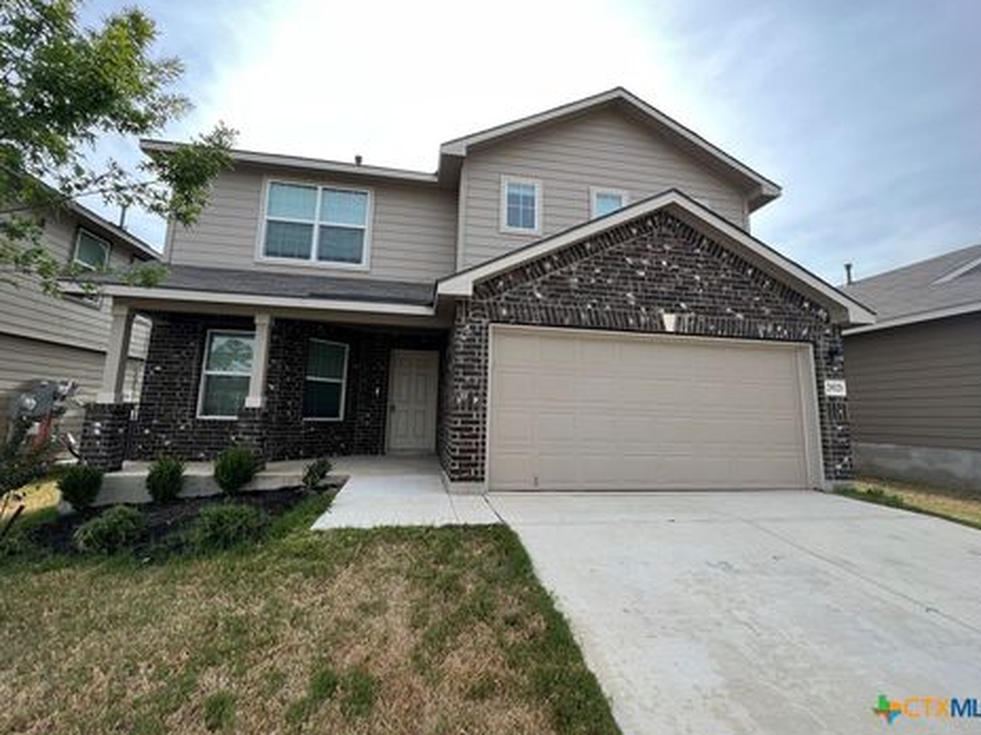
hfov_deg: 102.1
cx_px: 493
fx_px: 397
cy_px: 350
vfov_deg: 85.6
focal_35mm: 14
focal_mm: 1.57
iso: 32
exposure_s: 1/506
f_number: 1.8
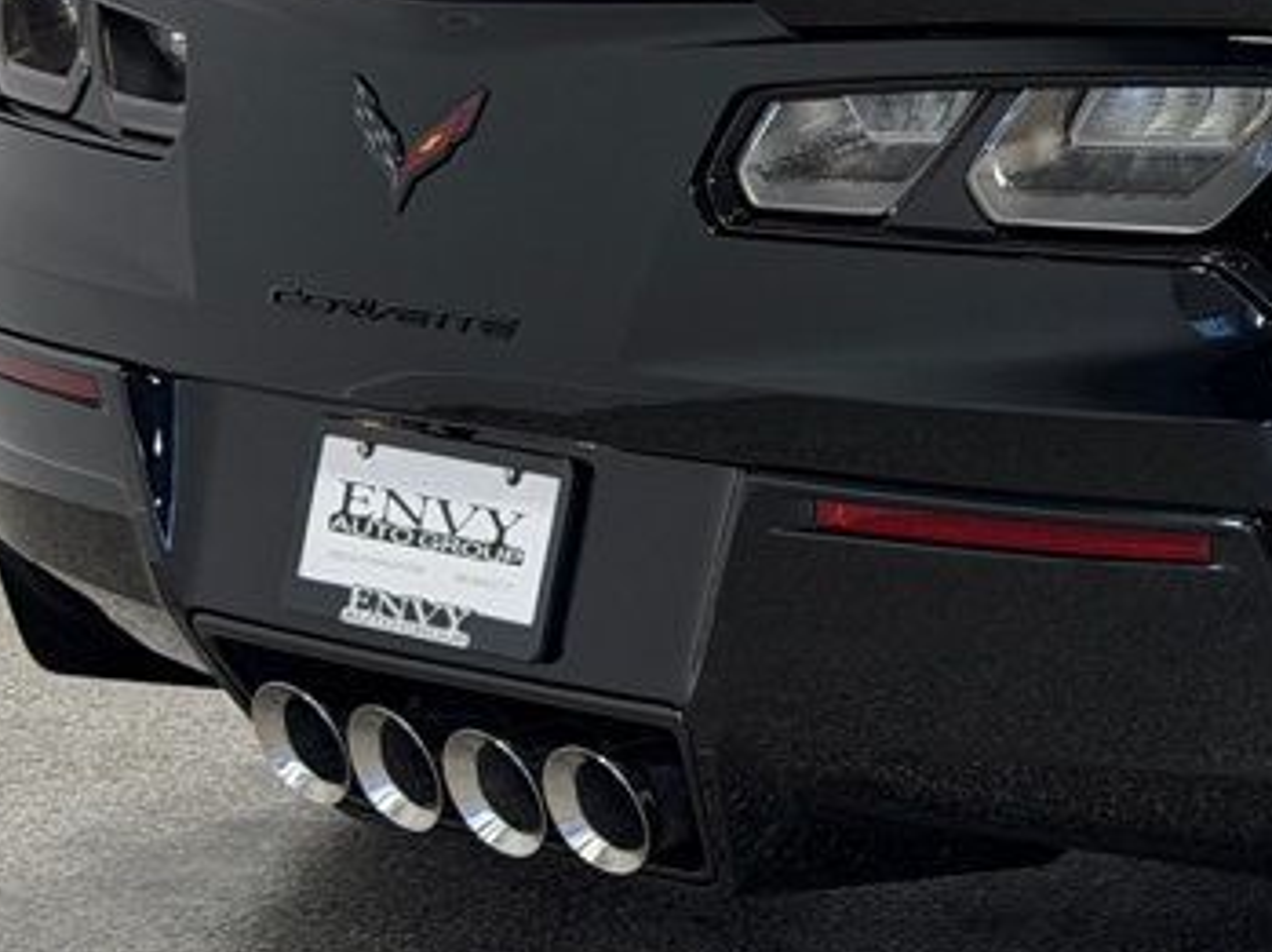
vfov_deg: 10.4
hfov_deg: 13.5
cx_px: 1633
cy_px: 66
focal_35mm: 141
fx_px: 5176
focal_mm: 6.76
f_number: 1.78
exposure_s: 1/227
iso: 64
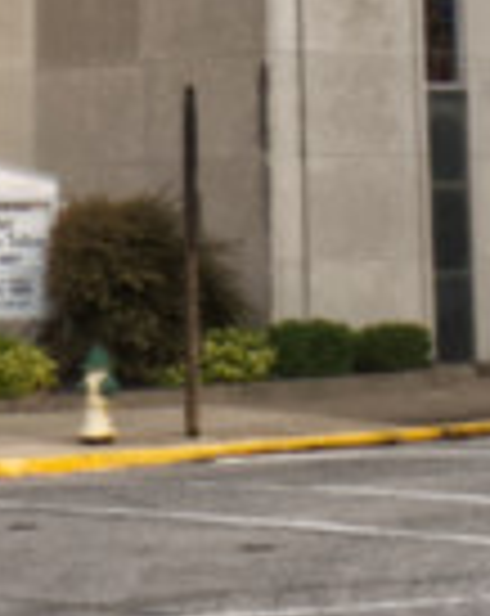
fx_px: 3710
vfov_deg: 8.1
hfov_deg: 7.6
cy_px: -1236
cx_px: 171
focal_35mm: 204
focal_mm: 10.6
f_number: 14
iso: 100
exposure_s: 1/40
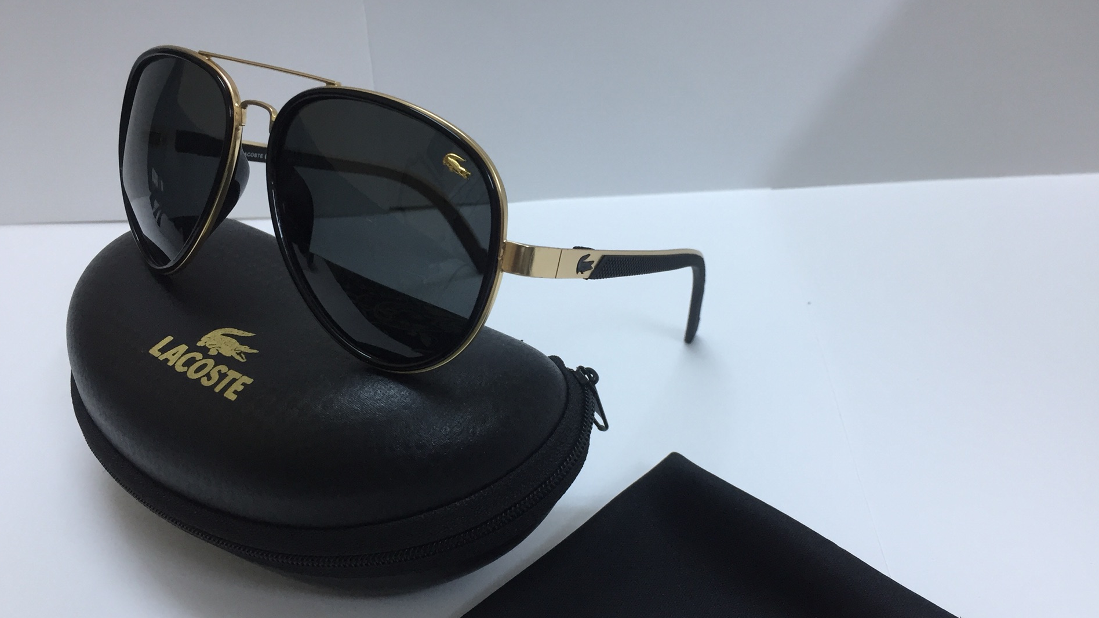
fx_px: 932
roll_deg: +2.5
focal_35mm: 32
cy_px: 339
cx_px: 548
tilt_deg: -31.5
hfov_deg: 61.0
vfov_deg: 36.6
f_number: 2.2
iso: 64
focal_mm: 4.15
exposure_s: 1/30
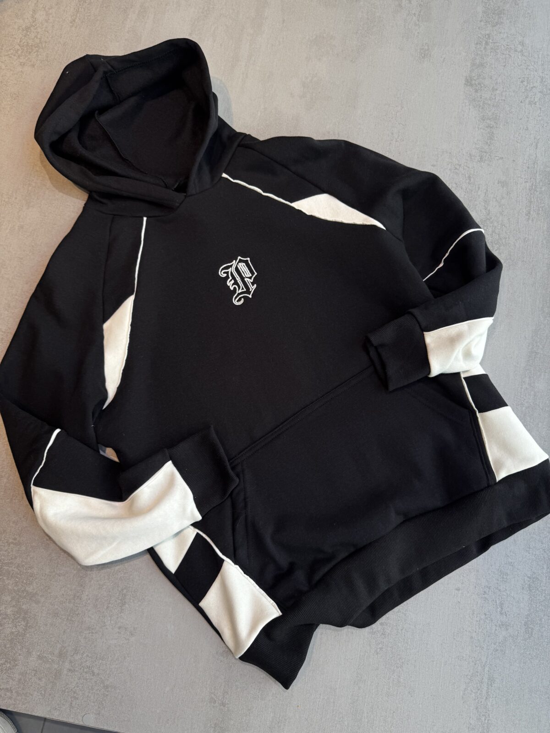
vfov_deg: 71.6
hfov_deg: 56.8
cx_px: 275
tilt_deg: -77.5
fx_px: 508
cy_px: 366
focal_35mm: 24
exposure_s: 1/164
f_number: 1.78
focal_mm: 6.76
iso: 64
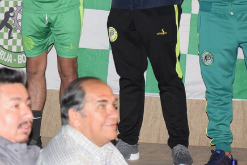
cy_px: -12
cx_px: 75
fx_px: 1620
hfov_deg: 8.7
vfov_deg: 5.8
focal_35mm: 236
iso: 3200
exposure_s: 1/60
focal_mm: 70
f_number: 4.5
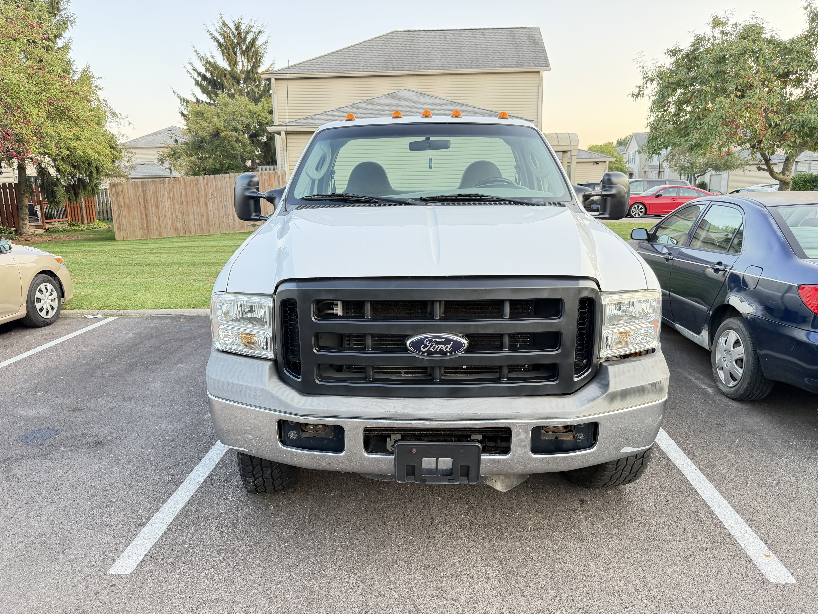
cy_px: 307
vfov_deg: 56.8
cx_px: 409
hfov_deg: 71.6
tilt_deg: -11.2
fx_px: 567
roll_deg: +1.4
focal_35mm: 24
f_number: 1.78
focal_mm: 6.76
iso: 200
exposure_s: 1/201
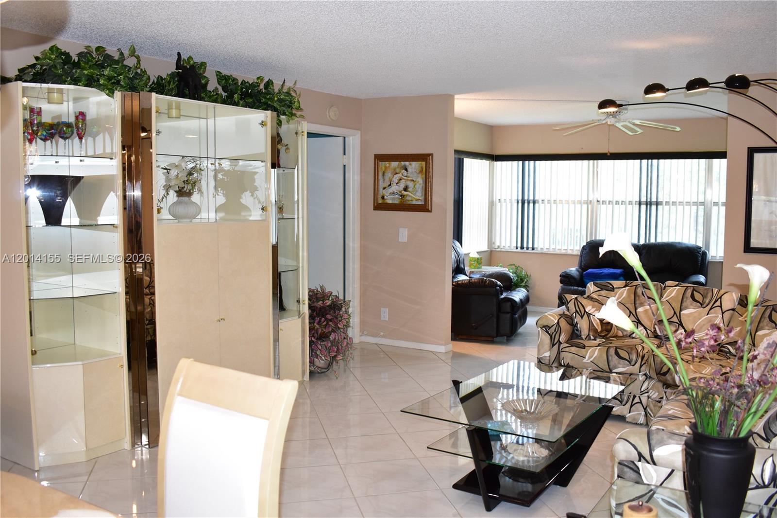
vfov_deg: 40.0
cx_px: 388
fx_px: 712
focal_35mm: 33
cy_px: 259
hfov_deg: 57.2
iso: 1400
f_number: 5
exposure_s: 1/60
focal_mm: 22
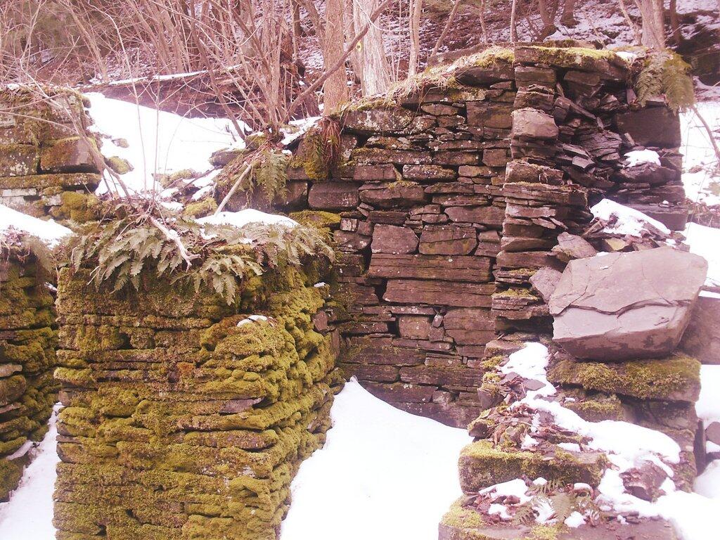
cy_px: 270
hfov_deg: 45.8
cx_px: 360
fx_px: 853
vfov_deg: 35.1
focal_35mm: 41
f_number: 3.6
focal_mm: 8.59
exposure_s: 1/60
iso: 64
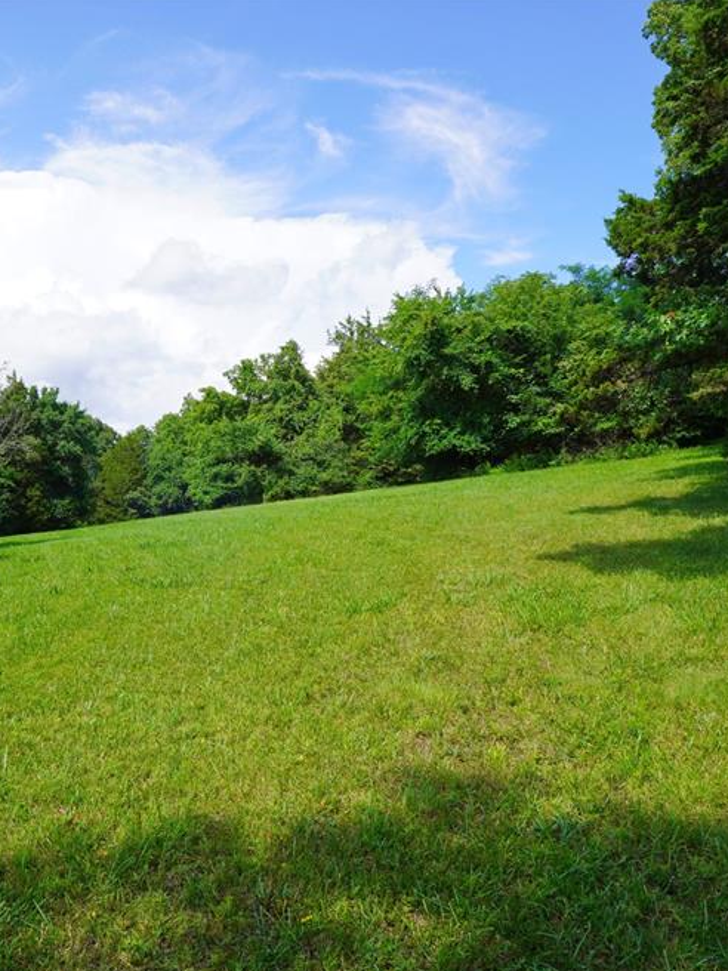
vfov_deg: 69.9
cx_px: 178
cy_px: 502
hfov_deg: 52.8
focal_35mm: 25
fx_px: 694
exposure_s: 1/125
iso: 100
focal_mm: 11
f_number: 9
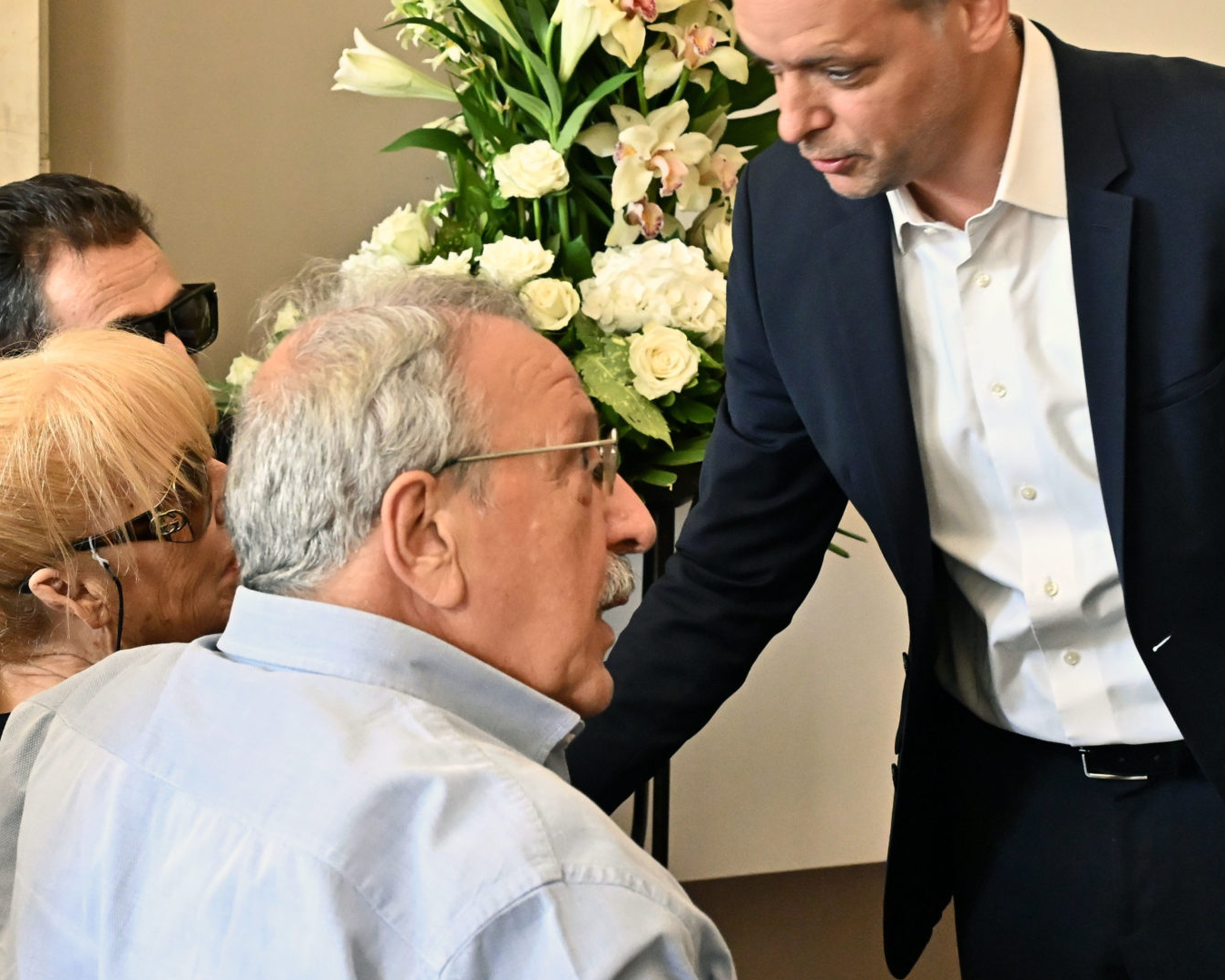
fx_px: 3227
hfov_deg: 21.5
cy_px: 343
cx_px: 532
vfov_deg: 17.2
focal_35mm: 89
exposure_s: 1/160
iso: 6400
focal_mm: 50
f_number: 7.1
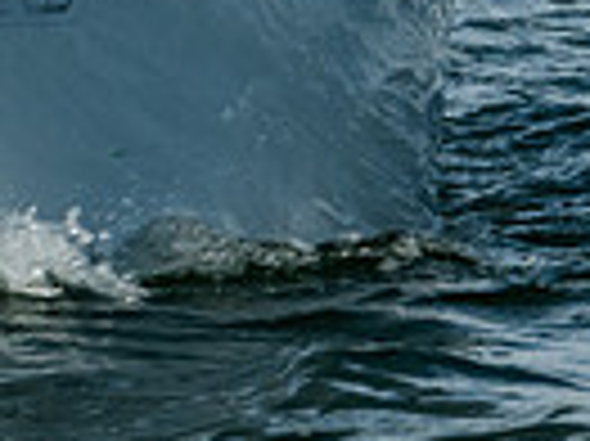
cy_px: -695
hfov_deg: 1.9
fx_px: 18204
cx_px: -783
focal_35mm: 1069
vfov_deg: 1.4
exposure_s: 1/320
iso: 250
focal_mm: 145
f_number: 10
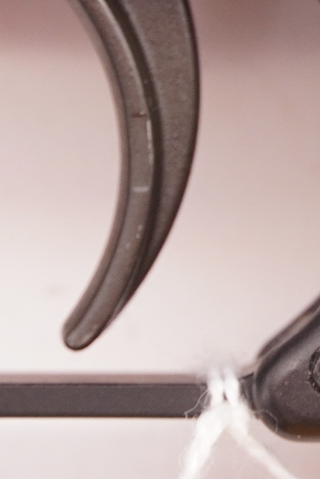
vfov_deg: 3.8
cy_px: -171
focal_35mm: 538
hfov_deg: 2.5
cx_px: 550
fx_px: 7177
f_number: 5.6
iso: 640
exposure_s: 1/125
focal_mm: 77
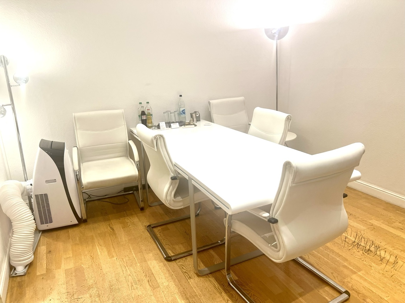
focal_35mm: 26
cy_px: 152
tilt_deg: -15.3
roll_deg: +2.2
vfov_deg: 53.1
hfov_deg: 67.3
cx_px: 202
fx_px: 304
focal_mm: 5.7
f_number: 1.5
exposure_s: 1/100
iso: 50
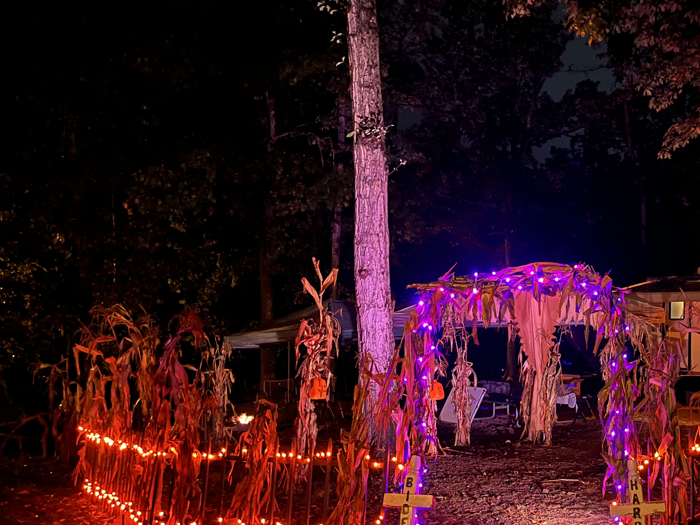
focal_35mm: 38
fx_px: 768
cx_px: 491
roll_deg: -1.8
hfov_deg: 47.8
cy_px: 343
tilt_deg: -1.7
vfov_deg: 37.4
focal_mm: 5.1
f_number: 1.6
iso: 800
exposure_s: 1/5
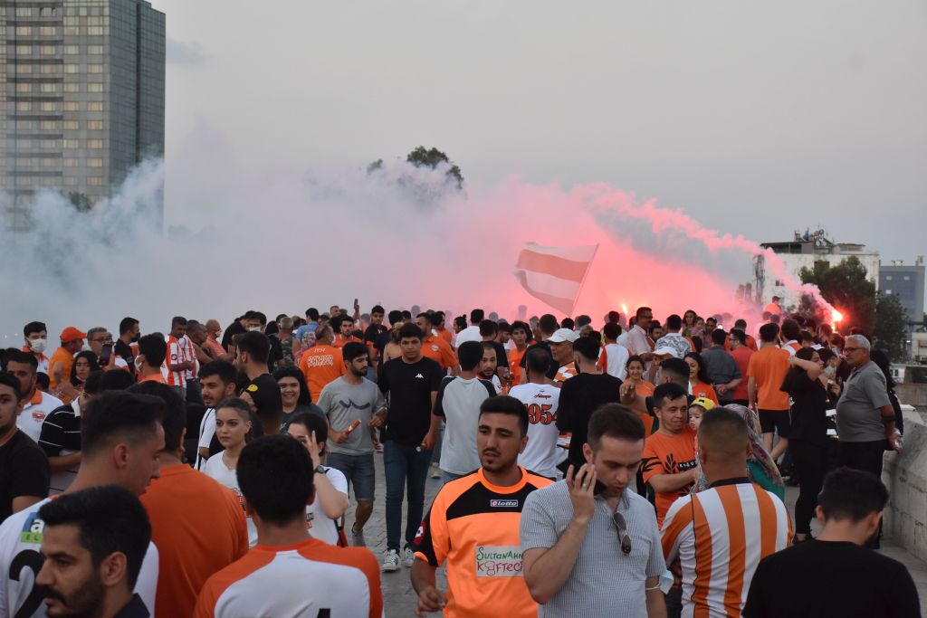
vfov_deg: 20.2
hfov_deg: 29.9
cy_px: 309
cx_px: 464
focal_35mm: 68
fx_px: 1738
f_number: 5.6
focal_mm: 45
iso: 800
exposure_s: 1/125
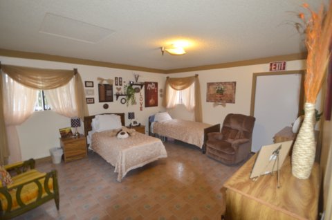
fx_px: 152
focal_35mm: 16
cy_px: 110
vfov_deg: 71.8
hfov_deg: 95.1
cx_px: 166
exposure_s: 1/60
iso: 800
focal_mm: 11
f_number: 3.5
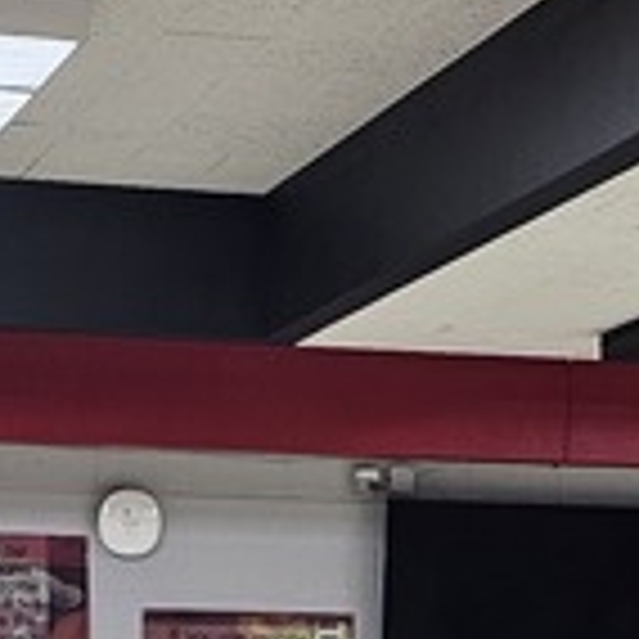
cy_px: 1084
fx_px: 3070
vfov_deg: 11.2
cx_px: 194
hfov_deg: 11.9
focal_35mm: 147
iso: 160
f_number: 1.7
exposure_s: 1/120
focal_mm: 6.3
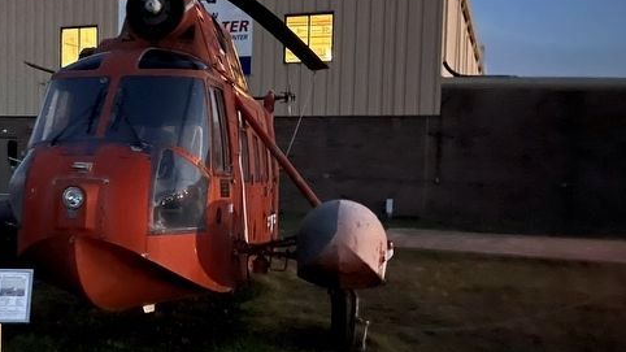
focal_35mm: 47
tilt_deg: +0.7
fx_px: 780
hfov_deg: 41.5
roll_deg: -0.1
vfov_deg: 25.4
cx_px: 109
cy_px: 183
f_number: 1.6
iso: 2500
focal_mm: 5.1
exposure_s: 1/9
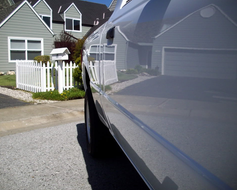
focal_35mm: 39
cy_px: 96
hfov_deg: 46.8
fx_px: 274
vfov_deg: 38.2
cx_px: 114
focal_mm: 6.2
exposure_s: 1/608
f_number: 5.6
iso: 80
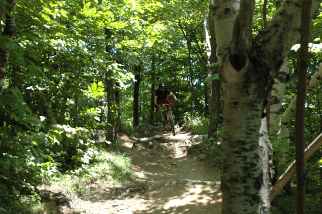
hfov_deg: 28.1
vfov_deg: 18.9
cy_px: 107
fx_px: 643
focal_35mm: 72
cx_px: 161
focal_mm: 48
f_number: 8
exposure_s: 1/250
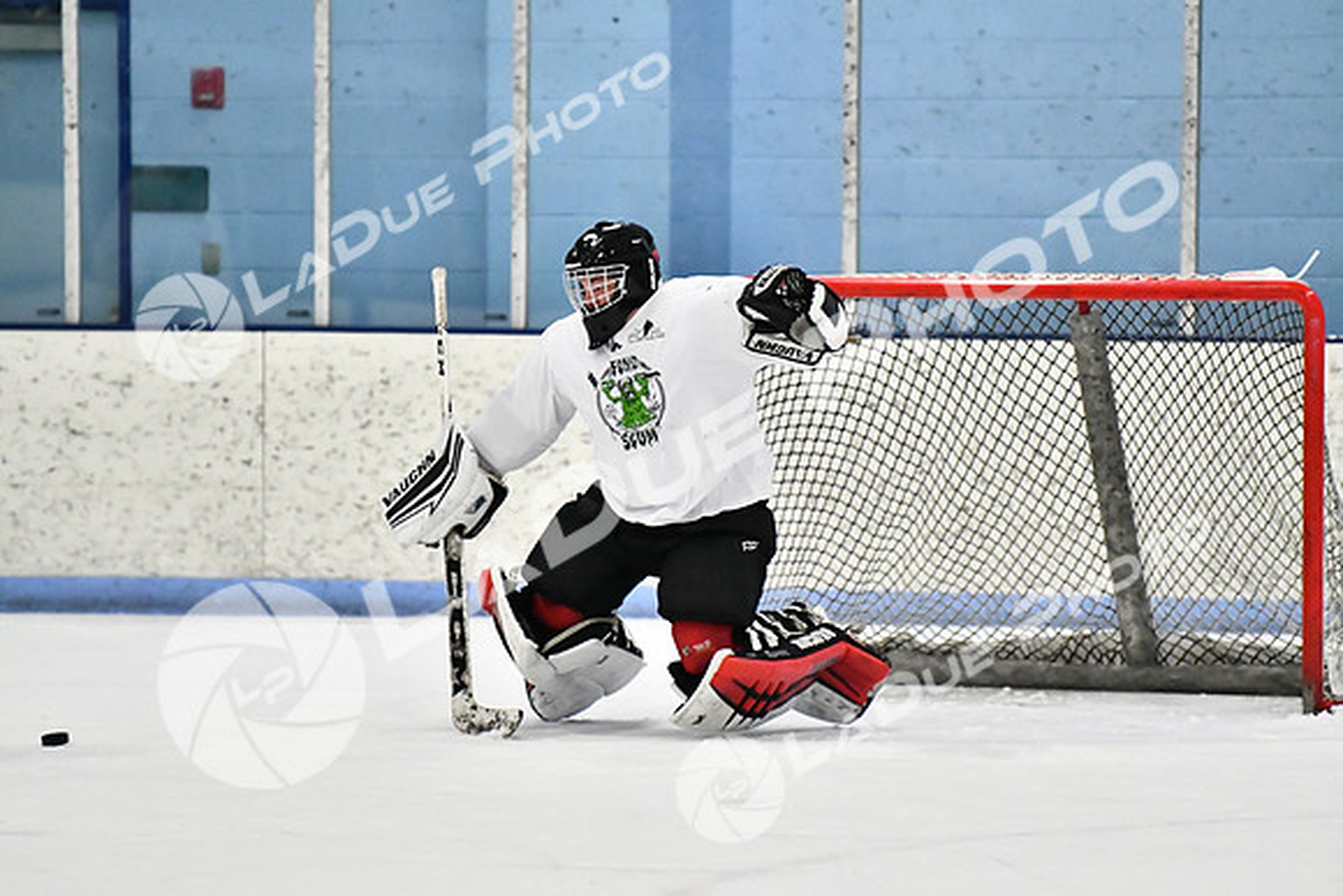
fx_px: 11194
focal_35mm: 300
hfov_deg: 6.9
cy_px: 448
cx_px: 672
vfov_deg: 4.6
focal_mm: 200
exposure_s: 1/1600
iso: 6400
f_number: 2.8
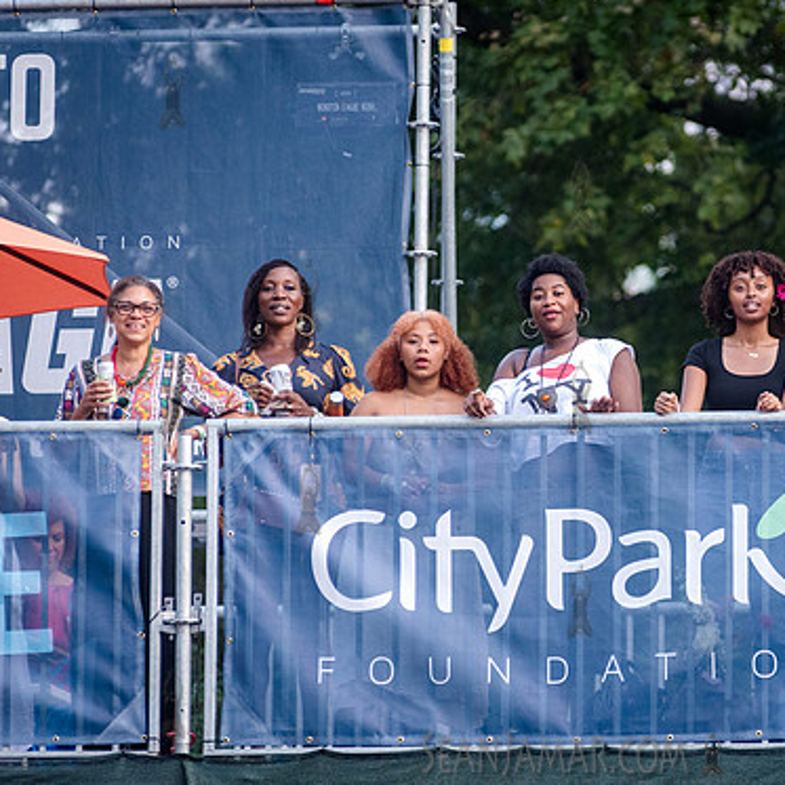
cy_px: 335
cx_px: 712
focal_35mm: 334
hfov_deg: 5.2
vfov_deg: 5.2
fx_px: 8569
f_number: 4
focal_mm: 200
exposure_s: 1/1000
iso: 2000
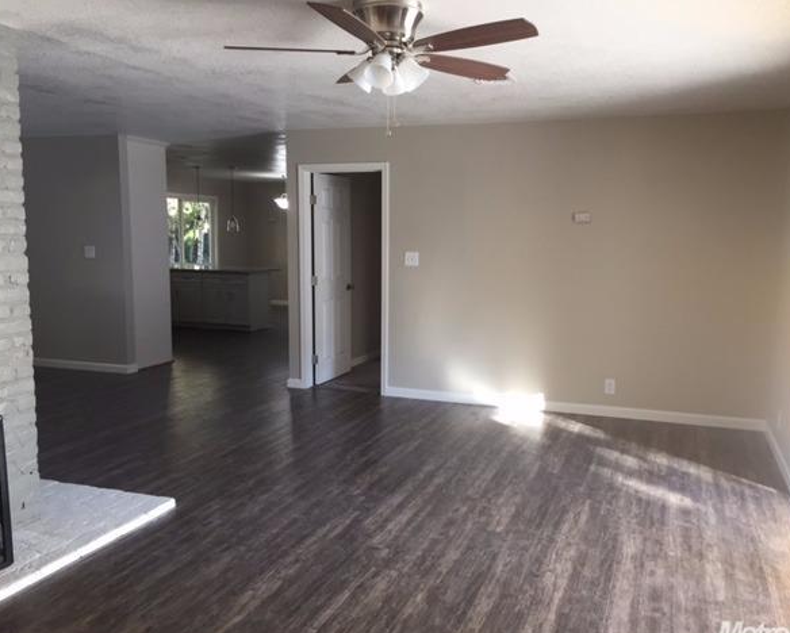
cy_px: 323
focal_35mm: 31
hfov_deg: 57.1
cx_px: 419
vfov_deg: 47.2
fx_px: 725
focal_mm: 4.15
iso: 40
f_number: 2.2
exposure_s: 1/30
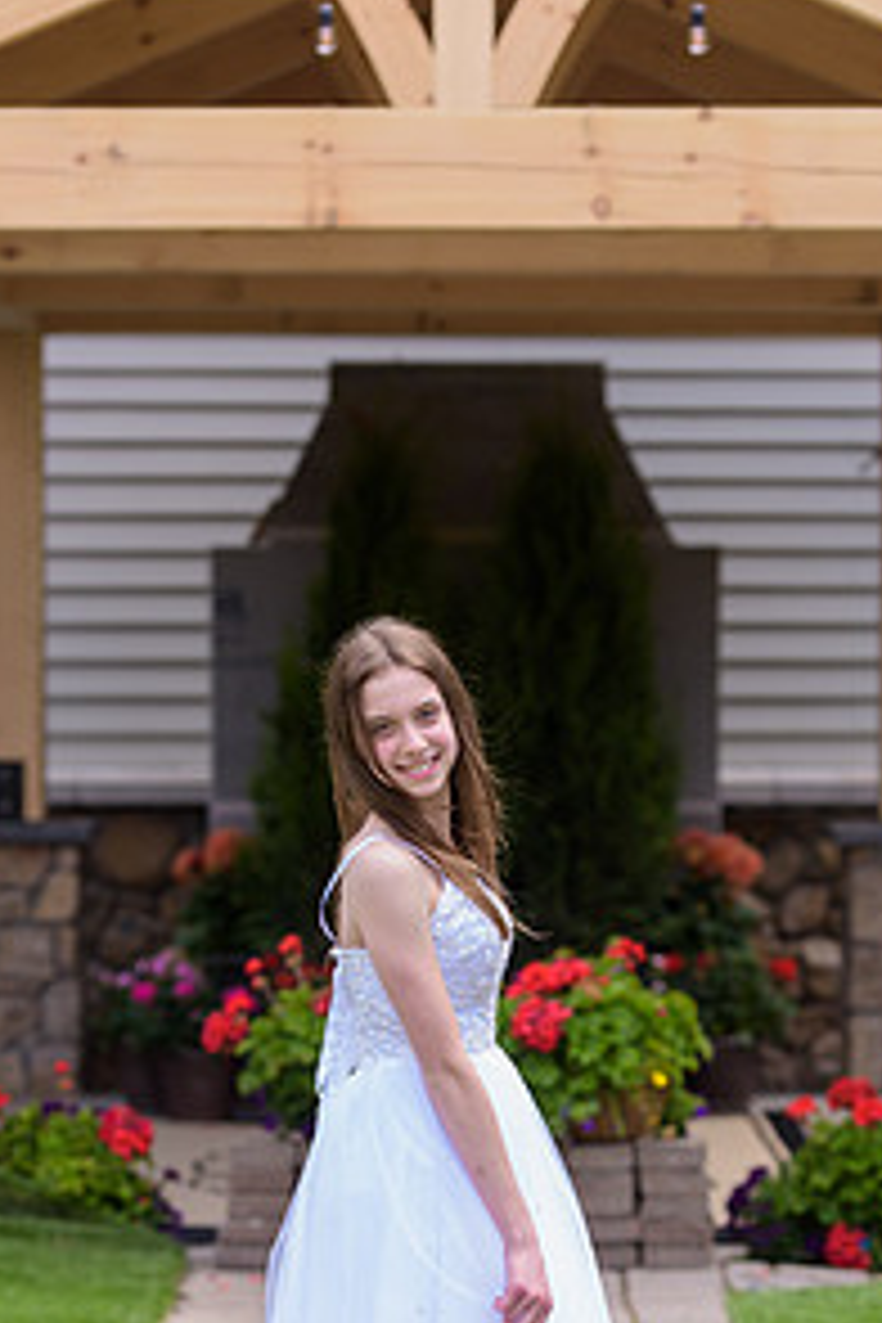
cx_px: 472
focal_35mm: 153
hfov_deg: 9.0
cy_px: 986
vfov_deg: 13.4
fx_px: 5622
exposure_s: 1/500
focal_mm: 100
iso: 200
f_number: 3.2
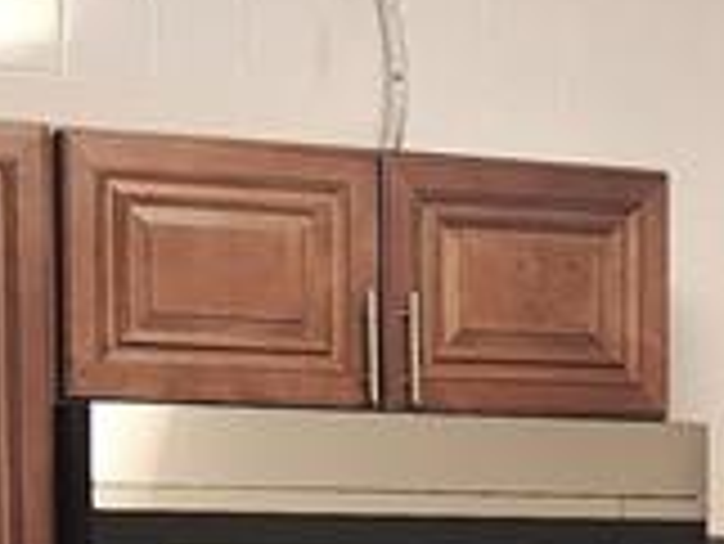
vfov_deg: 9.8
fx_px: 3056
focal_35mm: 146
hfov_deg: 13.4
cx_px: 661
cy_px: 832
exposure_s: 1/120
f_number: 1.8
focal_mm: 5.4
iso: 250
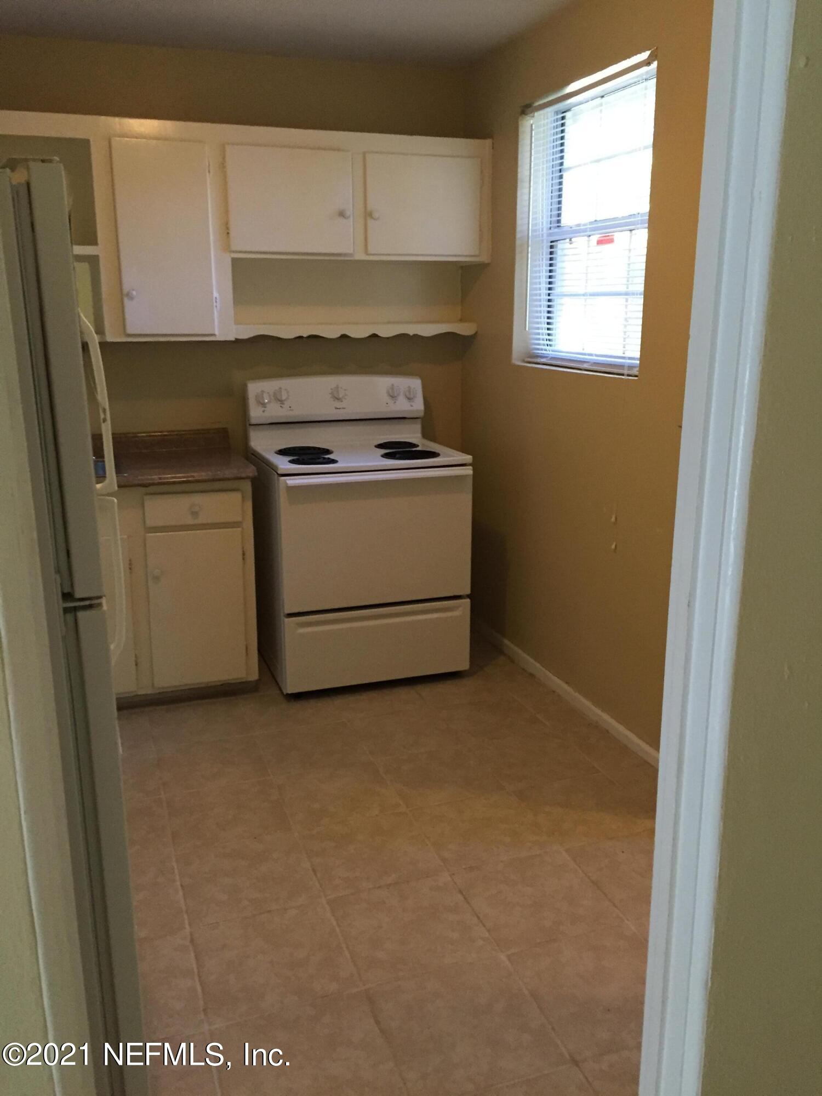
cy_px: 548
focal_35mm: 29
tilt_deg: -14.9
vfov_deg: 61.7
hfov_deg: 48.2
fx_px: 918
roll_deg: +0.6
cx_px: 411
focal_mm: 4.15
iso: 200
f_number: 2.2
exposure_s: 1/30
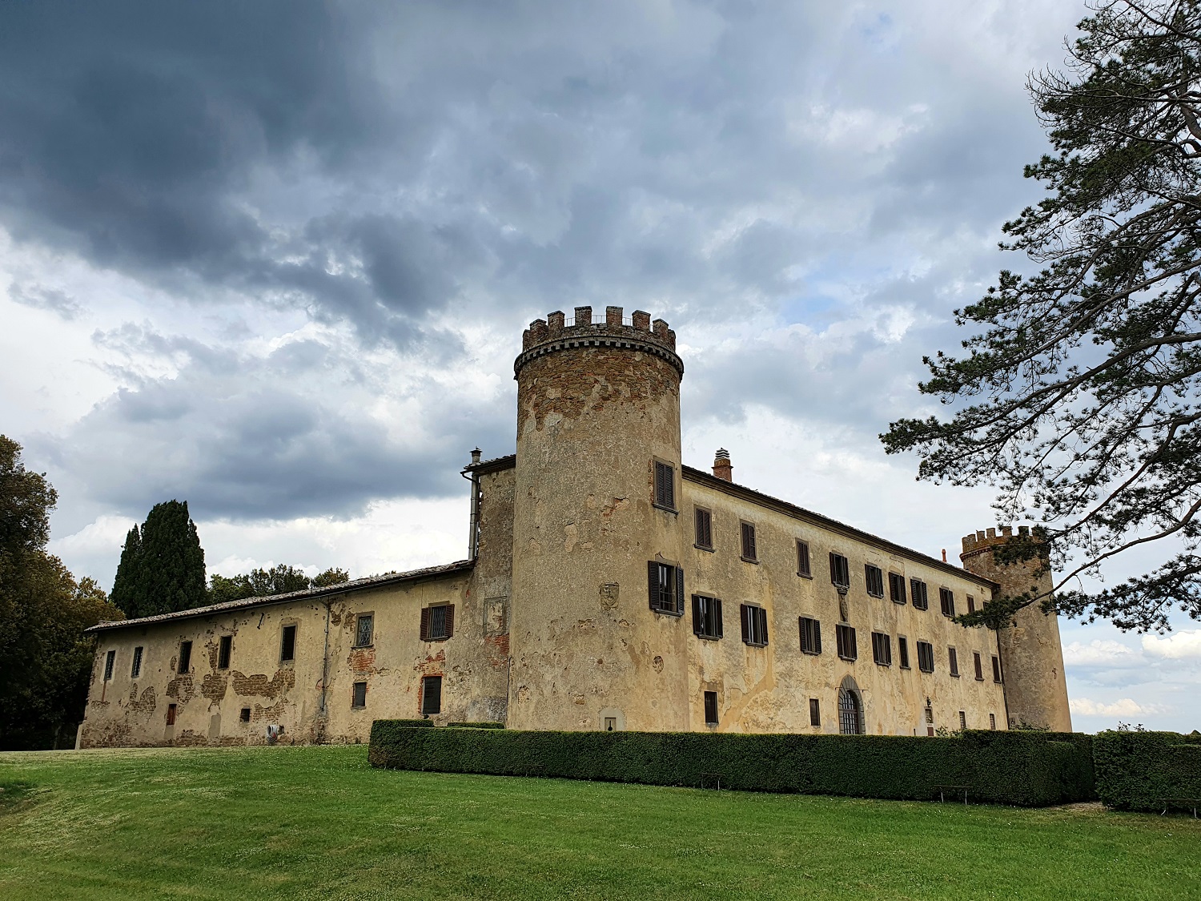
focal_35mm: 26
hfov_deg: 67.3
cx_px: 600
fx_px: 902
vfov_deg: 53.1
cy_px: 450
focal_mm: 4.32
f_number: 2.4
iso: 50
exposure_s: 1/1250
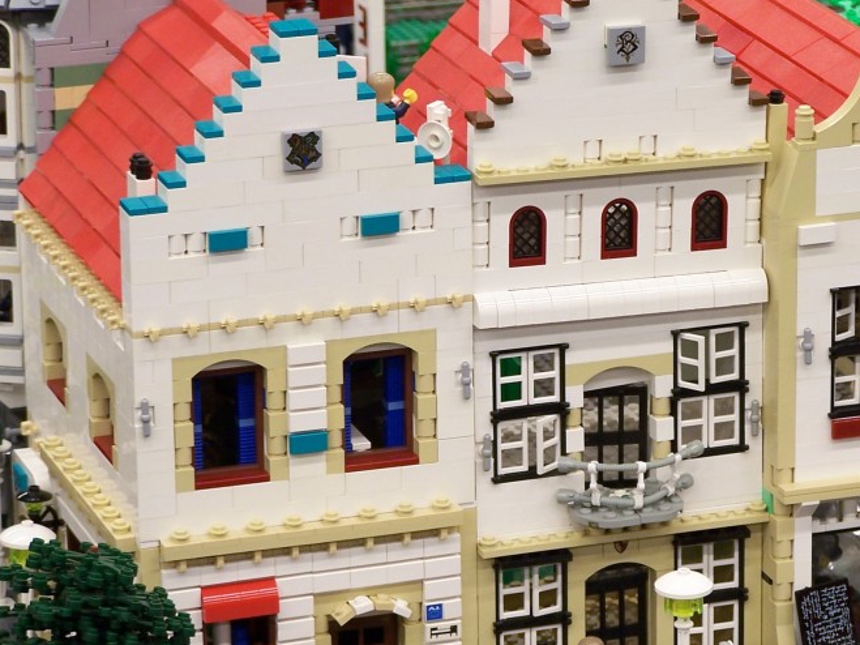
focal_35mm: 199
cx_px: 609
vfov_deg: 7.5
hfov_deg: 9.9
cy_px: 375
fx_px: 4943
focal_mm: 21.2
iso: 80
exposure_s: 1/3
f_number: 3.2
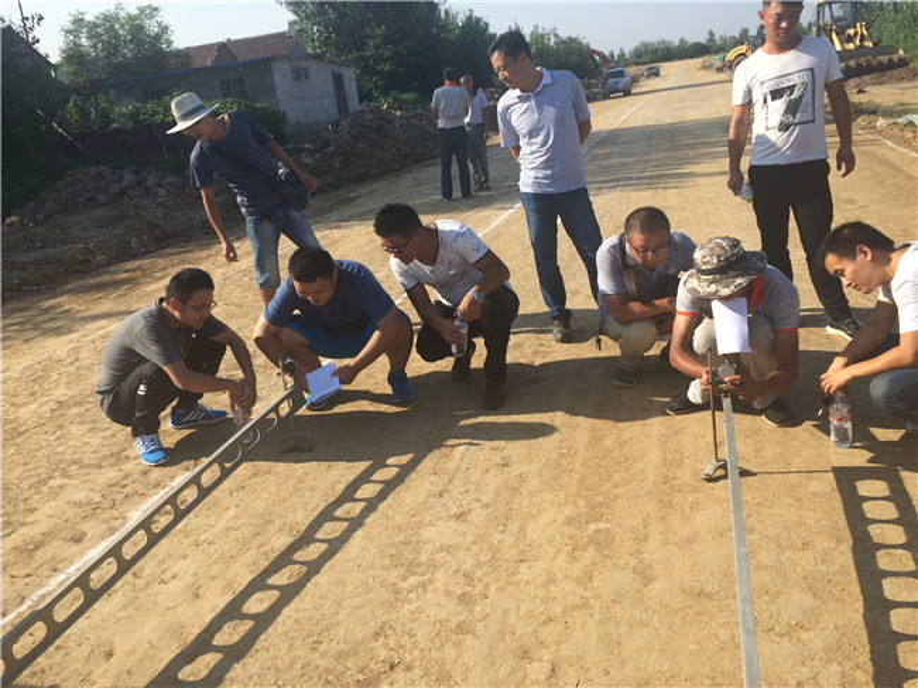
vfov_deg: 48.2
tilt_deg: -15.5
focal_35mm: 29
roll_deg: +8.3
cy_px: 344
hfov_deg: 61.7
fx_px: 769
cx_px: 459
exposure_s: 1/1866
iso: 32
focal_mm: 4.15
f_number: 2.2
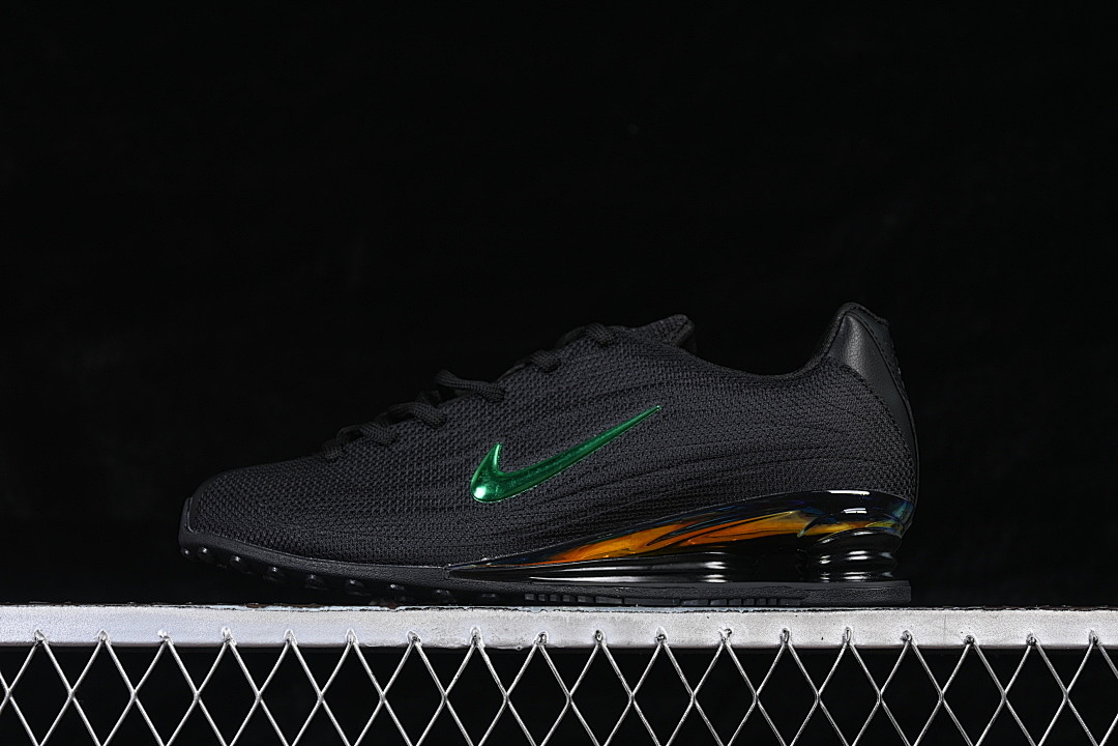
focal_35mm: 75
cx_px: 559
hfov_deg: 27.0
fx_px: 2329
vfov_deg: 18.2
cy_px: 373
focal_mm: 50
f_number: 6.3
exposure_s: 1/60
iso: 160
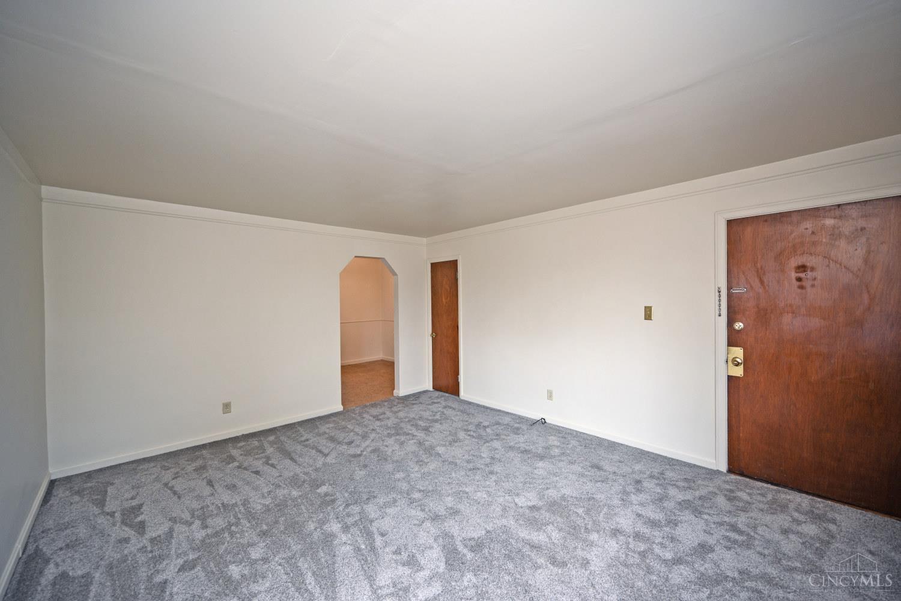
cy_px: 300
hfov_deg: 104.3
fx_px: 350
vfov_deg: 81.2
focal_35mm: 14
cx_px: 450
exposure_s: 1/60
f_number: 4
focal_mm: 14
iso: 320
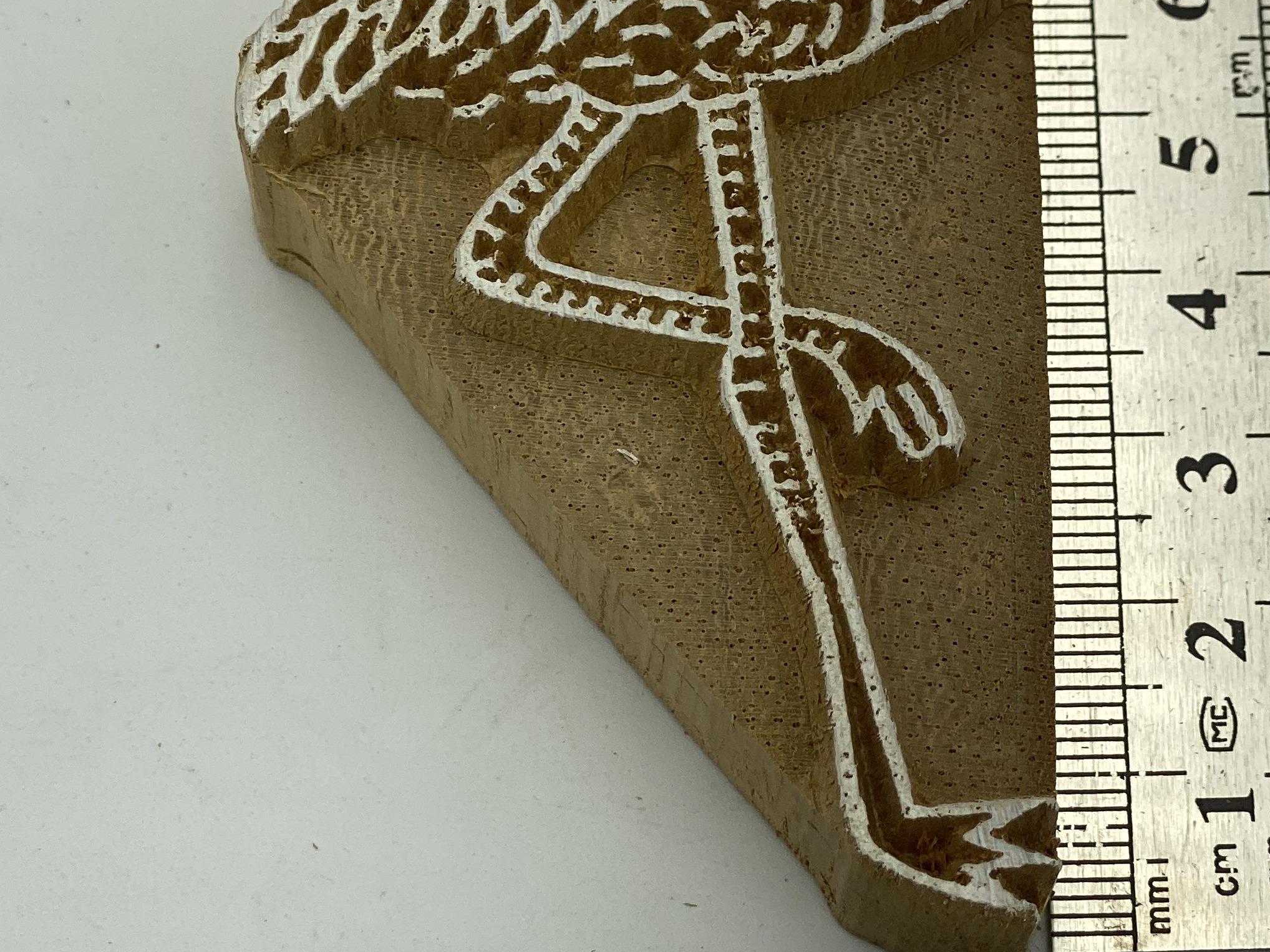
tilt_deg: -69.7
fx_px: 3779
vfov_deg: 14.3
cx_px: 744
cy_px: 314
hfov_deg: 19.1
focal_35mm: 103
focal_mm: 6
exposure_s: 1/749
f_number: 2
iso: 20
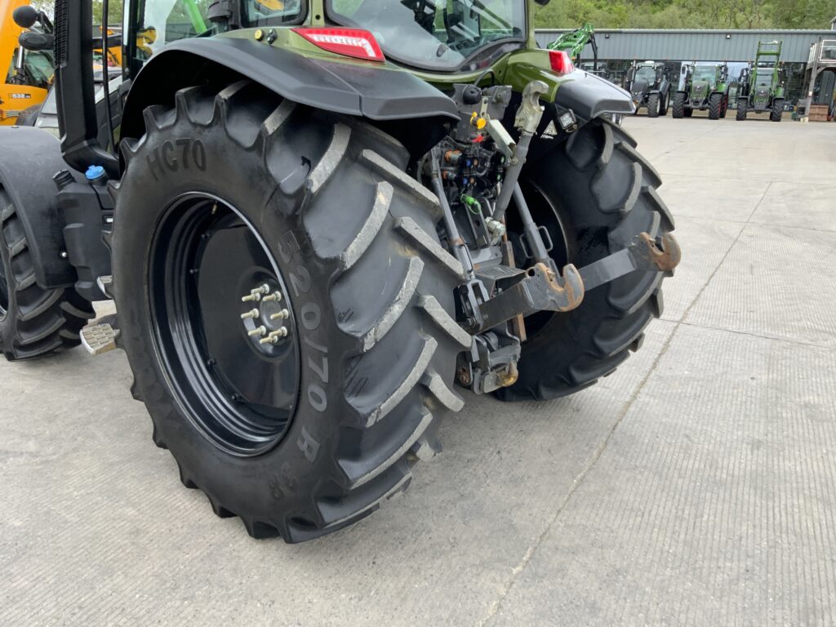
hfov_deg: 61.7
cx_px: 418
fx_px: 700
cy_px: 314
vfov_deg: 48.2
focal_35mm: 29
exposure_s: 1/122
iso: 20
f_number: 1.8
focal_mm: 3
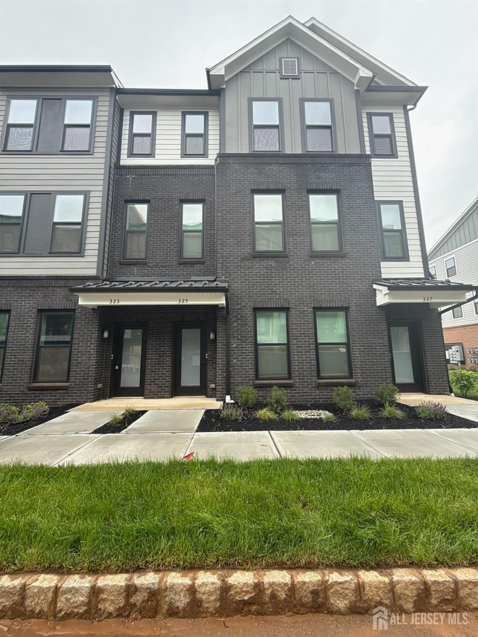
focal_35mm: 14
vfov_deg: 102.1
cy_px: 318
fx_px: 258
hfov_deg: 85.7
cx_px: 239
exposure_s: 1/175
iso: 50
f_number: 2.2
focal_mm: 2.22
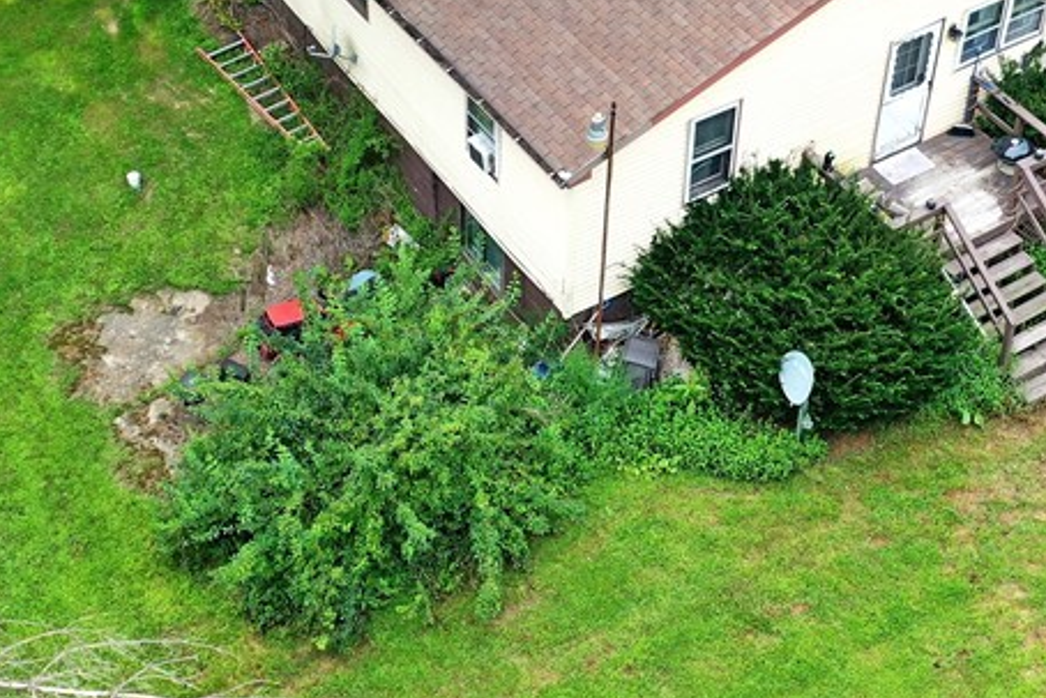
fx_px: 1947
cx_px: 456
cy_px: 106
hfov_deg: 30.0
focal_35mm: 67
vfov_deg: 20.0
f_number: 4
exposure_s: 1/120
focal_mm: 10.26
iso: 100
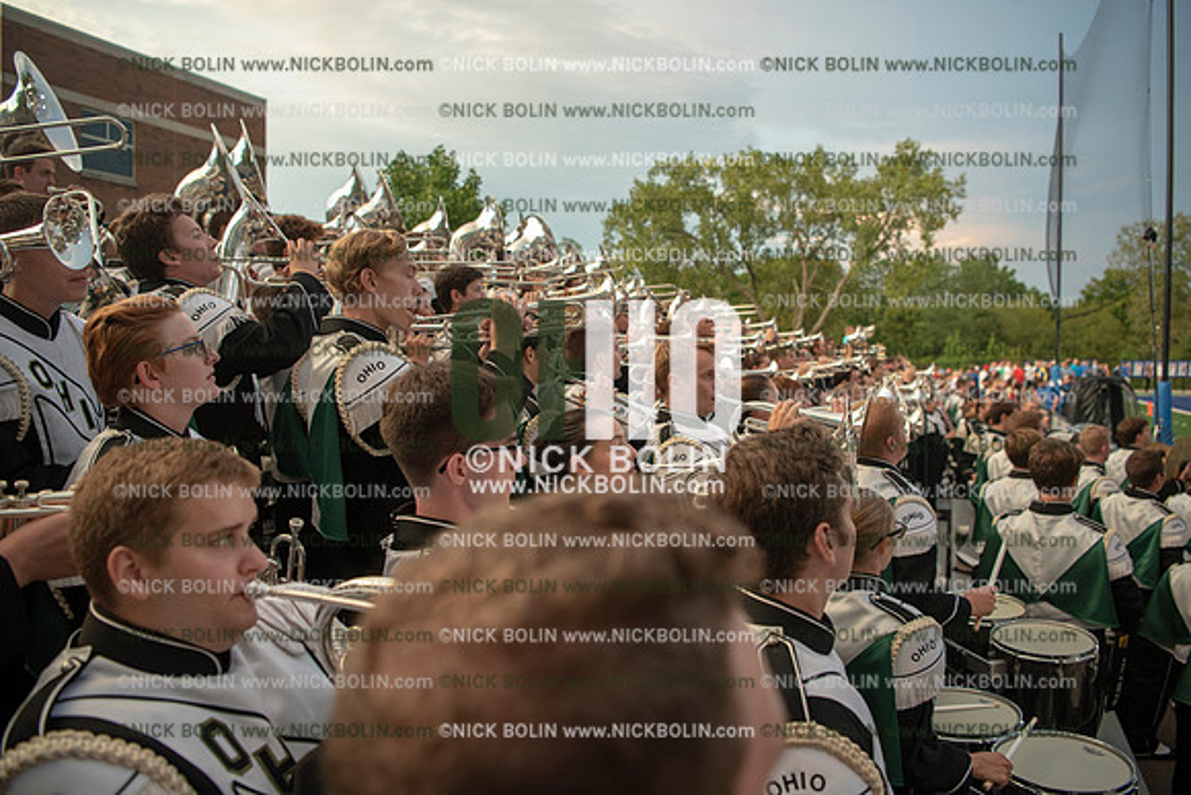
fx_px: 794
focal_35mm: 24
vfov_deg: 53.2
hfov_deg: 73.7
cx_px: 596
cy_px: 398
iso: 800
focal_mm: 24
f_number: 3.2
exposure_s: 1/400
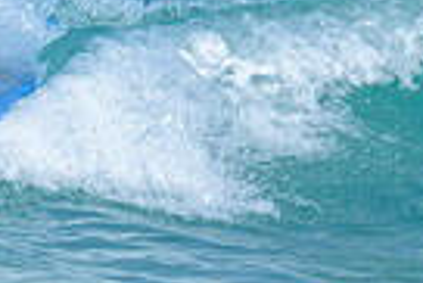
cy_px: -67
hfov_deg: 0.4
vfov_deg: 0.3
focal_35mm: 4696
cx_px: -451
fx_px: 55236
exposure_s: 1/2000
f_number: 6.3
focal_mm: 800
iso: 250
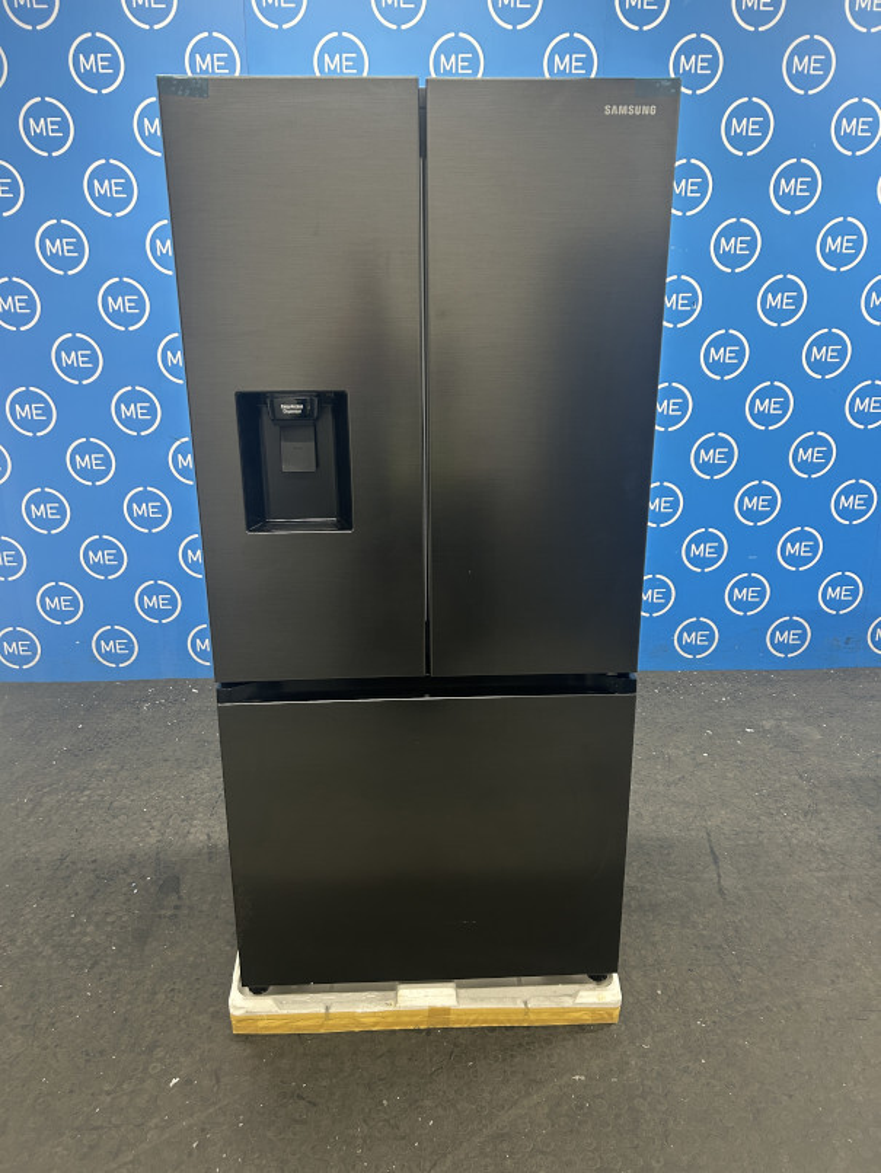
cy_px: 586
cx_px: 440
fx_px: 882
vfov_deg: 67.3
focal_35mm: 26
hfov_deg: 53.1
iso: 160
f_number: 1.5
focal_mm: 5.7
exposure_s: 1/50
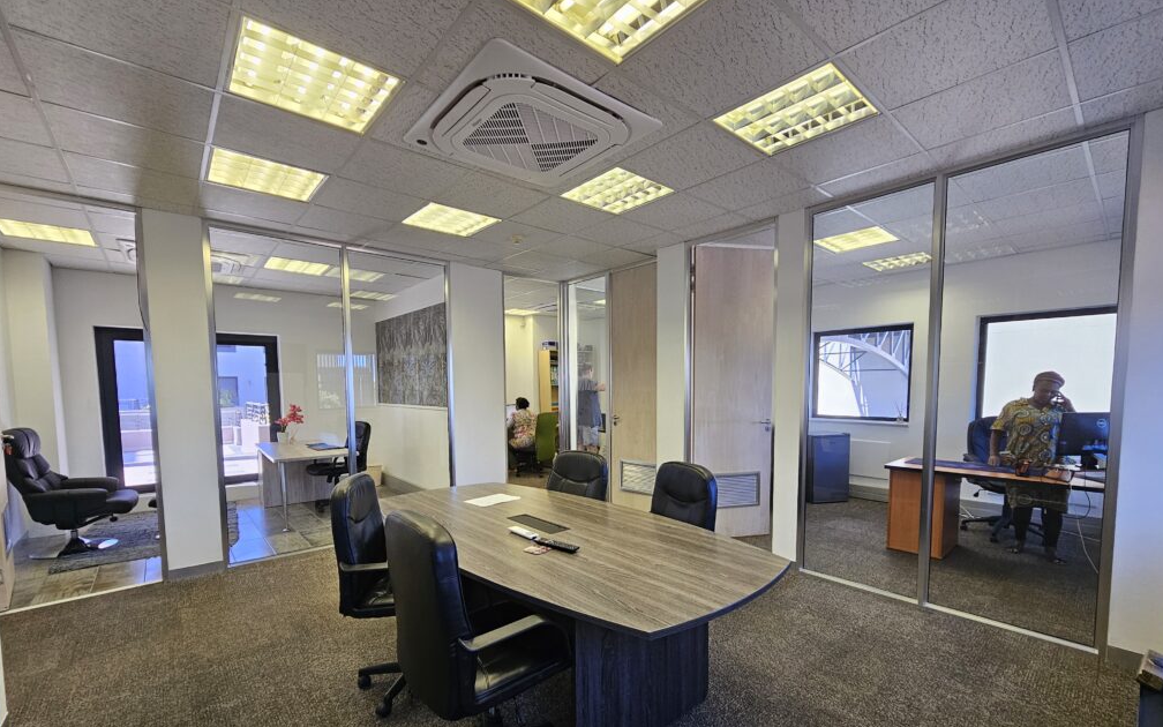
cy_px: 418
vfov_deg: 78.1
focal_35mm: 14
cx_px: 586
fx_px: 444
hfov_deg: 105.3
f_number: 2.2
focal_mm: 2.2
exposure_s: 1/50
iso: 125
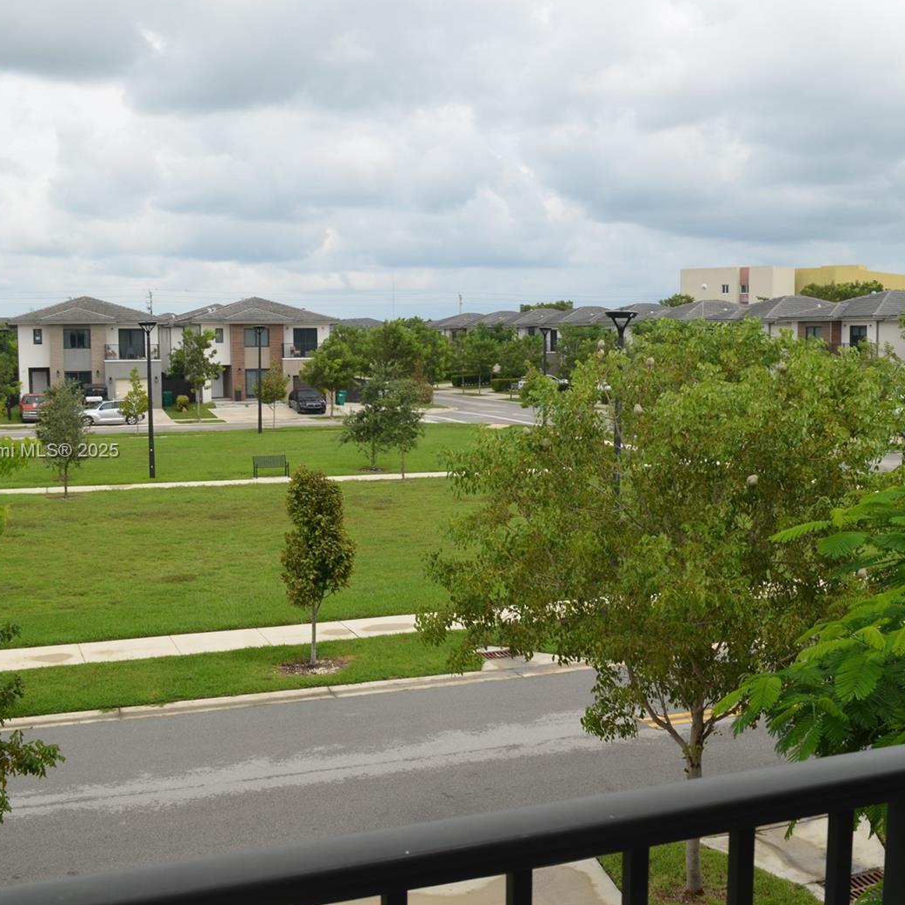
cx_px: 536
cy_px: 452
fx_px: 1272
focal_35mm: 43
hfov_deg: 39.0
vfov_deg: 39.2
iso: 100
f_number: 9
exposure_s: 1/160
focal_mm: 22
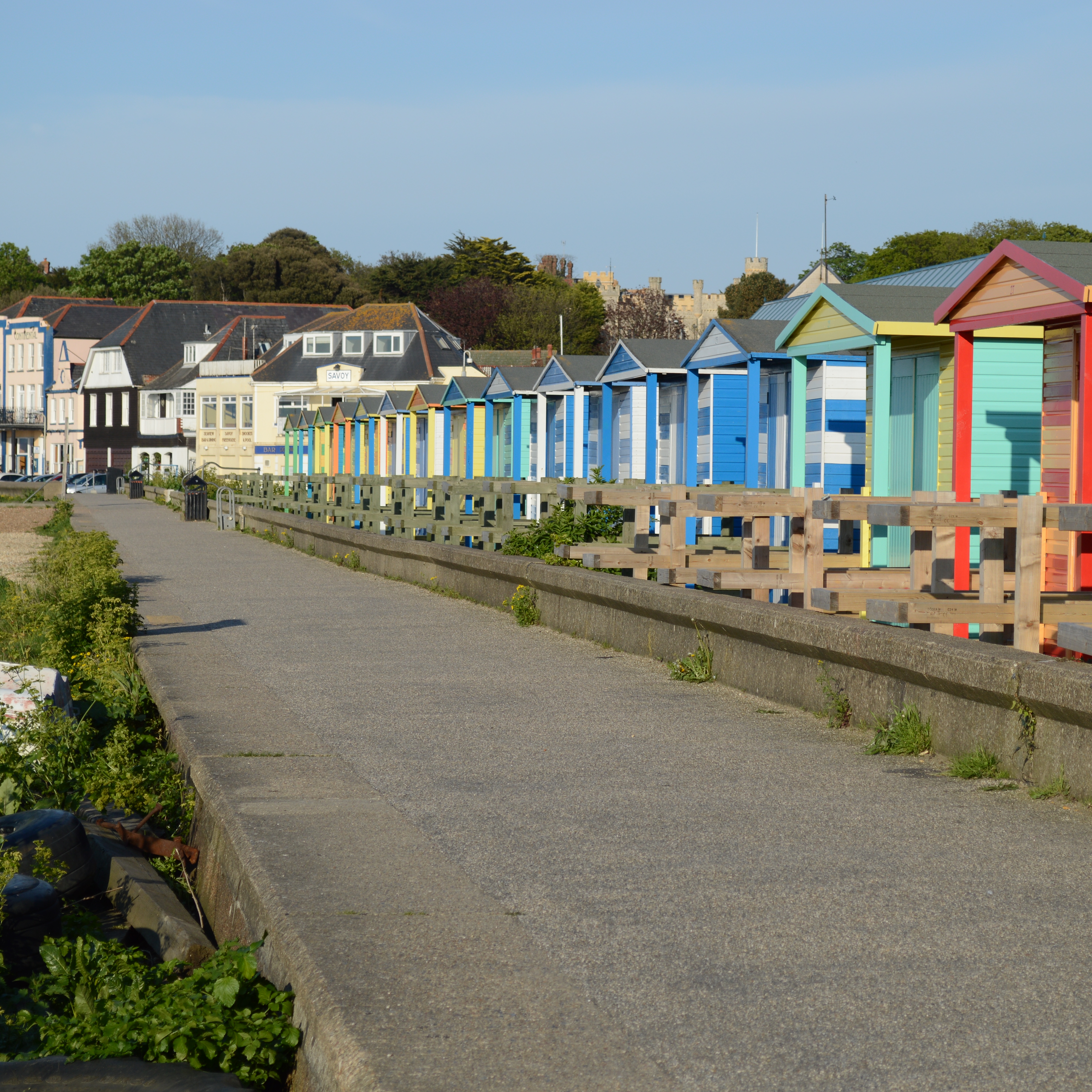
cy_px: 546
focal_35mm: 106
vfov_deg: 16.5
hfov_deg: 16.5
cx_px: 614
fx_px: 3770
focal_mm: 55
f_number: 8
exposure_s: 1/400
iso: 100
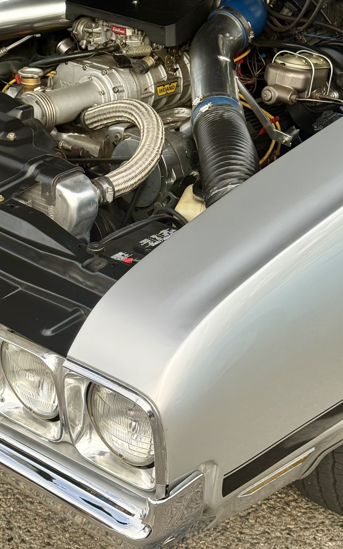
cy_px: 200
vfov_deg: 27.7
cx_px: 125
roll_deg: +0.1
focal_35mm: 74
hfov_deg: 17.6
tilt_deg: -27.8
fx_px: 1107
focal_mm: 6.76
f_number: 1.78
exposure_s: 1/310
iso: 64
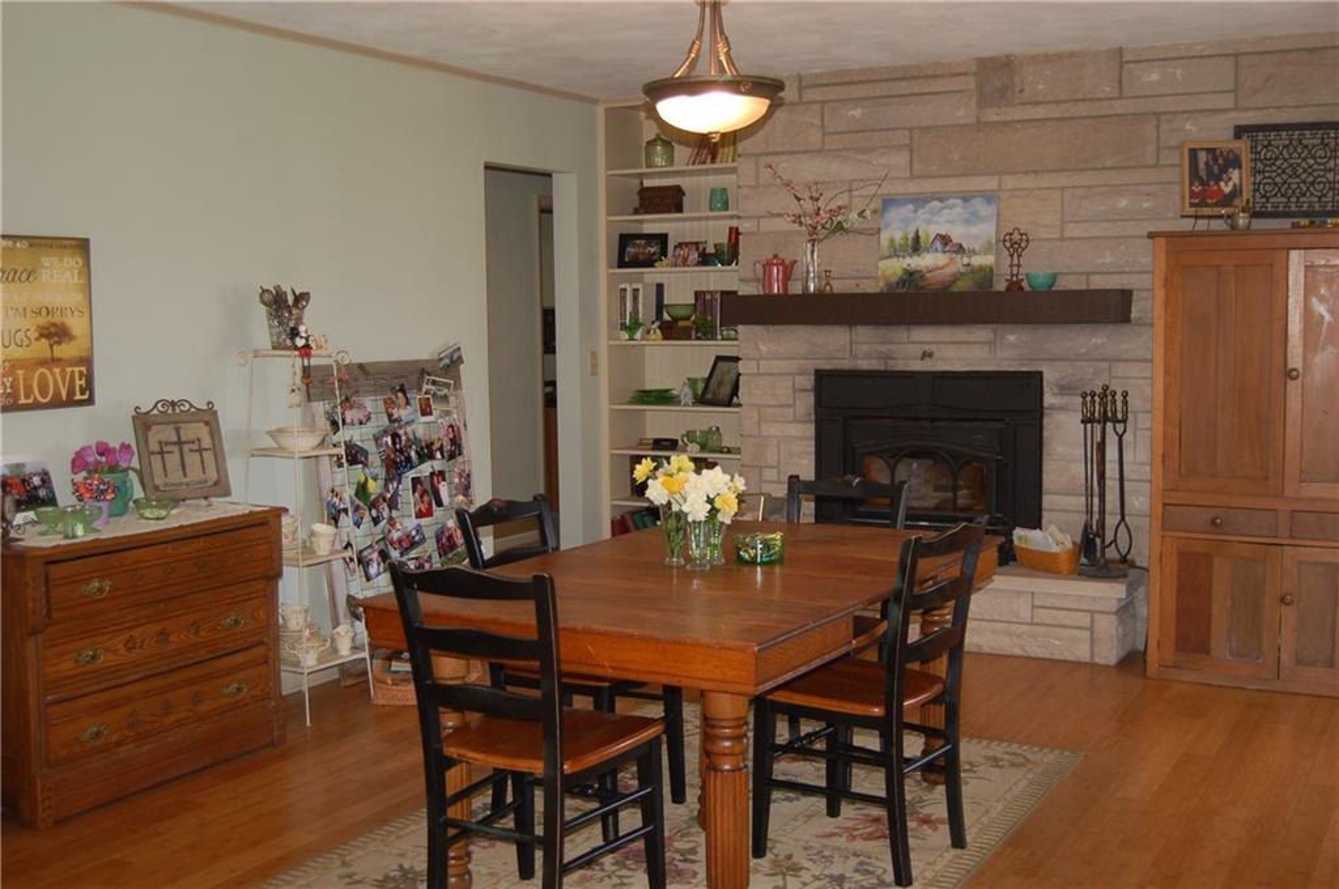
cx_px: 670
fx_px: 1449
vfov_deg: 34.1
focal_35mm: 39
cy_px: 444
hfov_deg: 49.6
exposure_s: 1/60
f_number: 4.2
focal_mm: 26
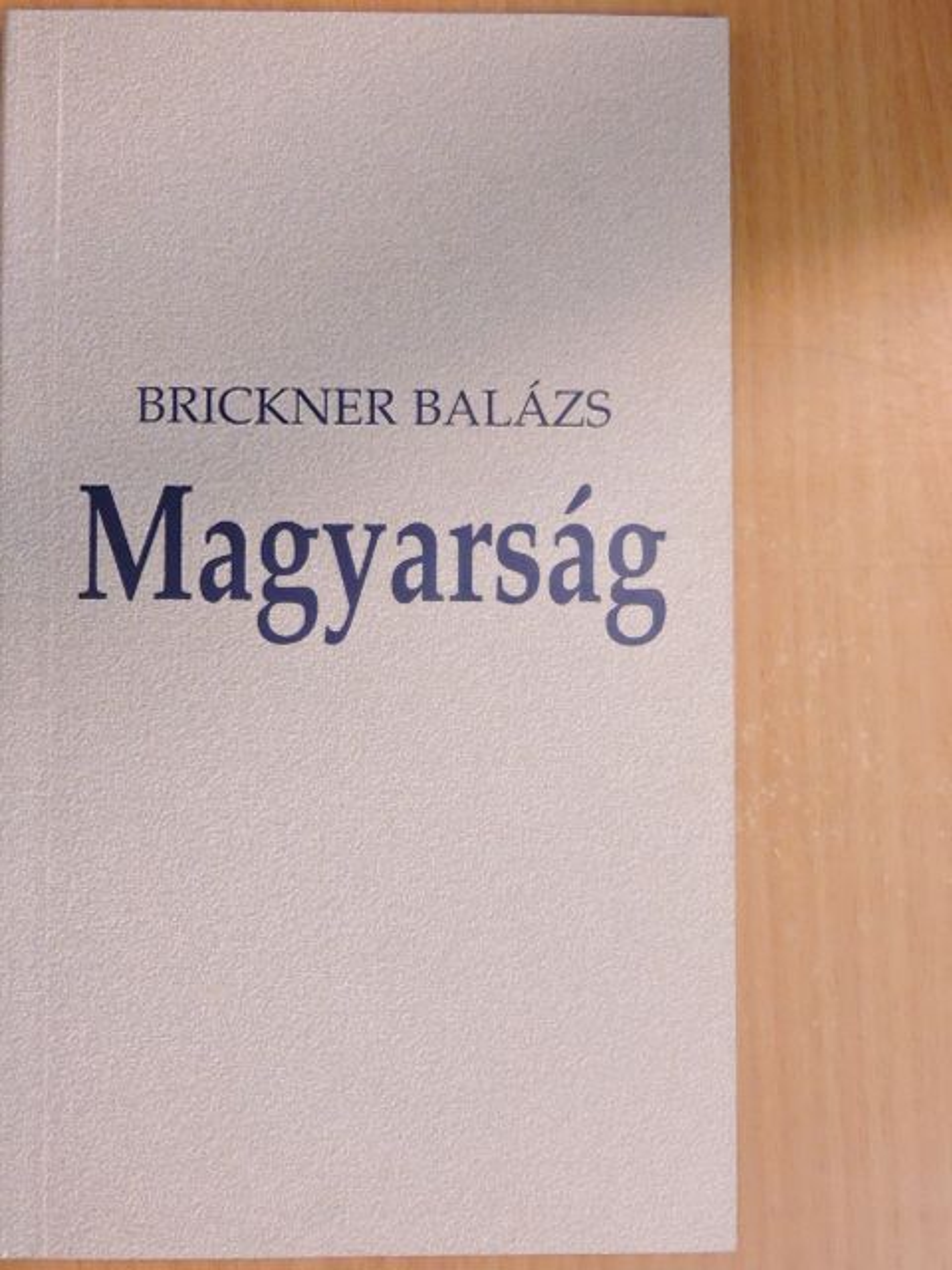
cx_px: 476
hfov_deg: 24.4
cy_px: 635
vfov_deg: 32.2
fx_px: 2200
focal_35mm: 60
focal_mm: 10.7
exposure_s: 1/80
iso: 1400
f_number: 4.2
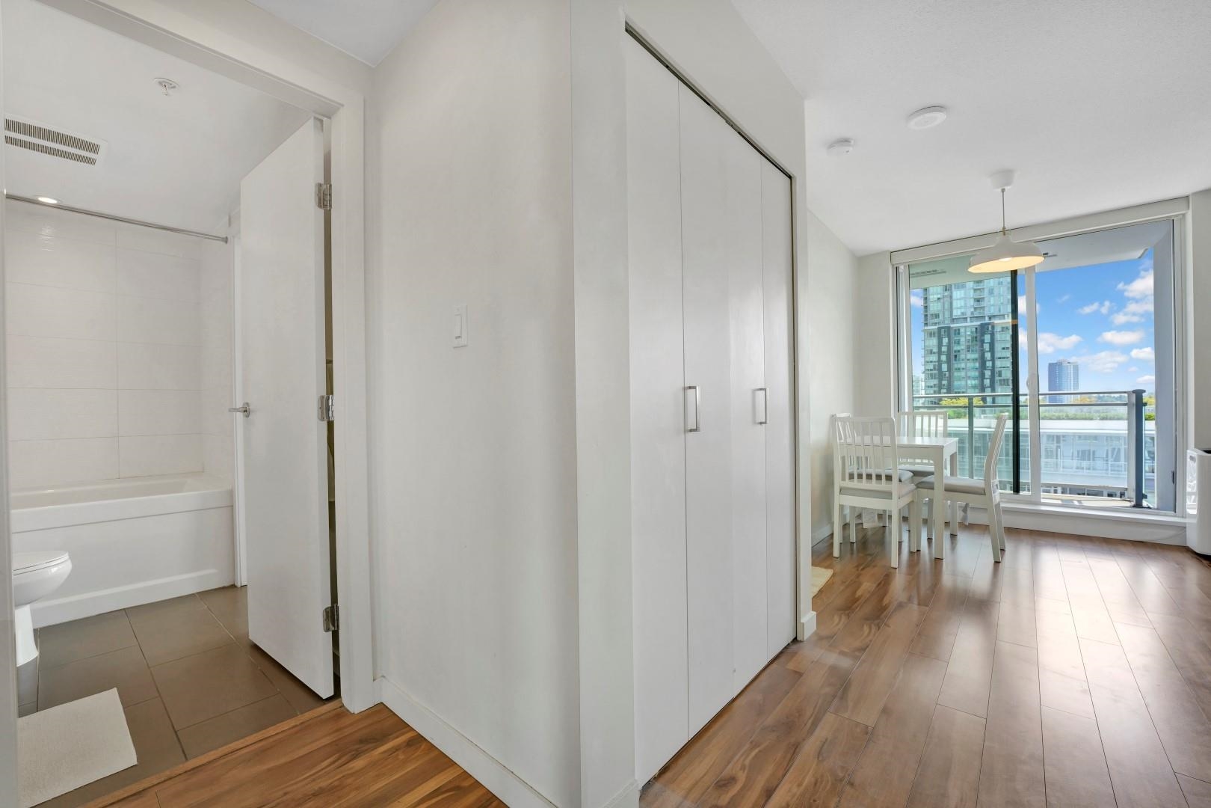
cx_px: 606
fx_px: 494
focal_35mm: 15
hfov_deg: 101.5
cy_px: 404
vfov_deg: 78.5
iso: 400
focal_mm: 14.7
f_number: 9
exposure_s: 1/40
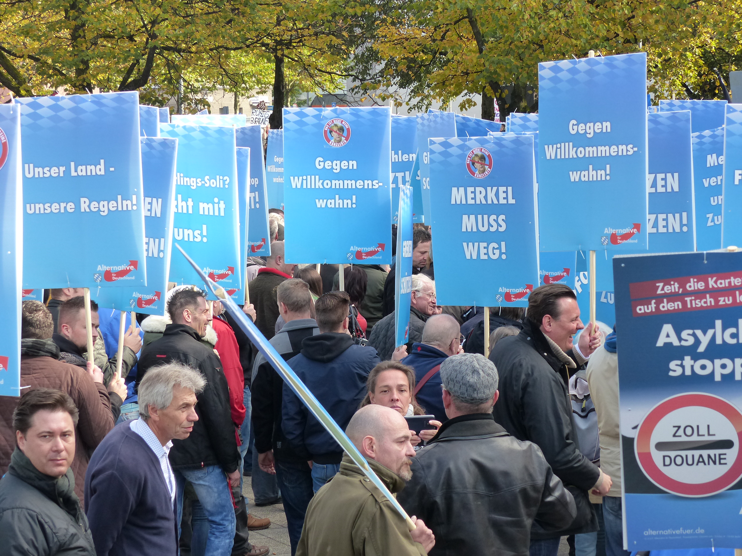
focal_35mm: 99
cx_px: 371
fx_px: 2122
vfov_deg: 14.9
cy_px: 278
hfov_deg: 19.8
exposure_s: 1/250
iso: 200
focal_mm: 17.8
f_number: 4
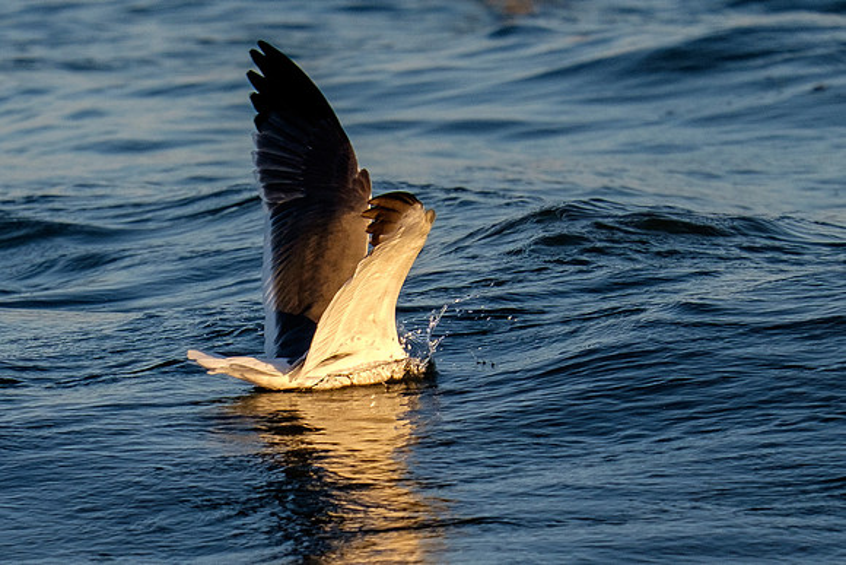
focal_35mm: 702
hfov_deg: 2.9
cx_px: 238
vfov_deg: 2.0
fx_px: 16494
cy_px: 569
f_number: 5.6
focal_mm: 200
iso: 200
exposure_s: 1/1000
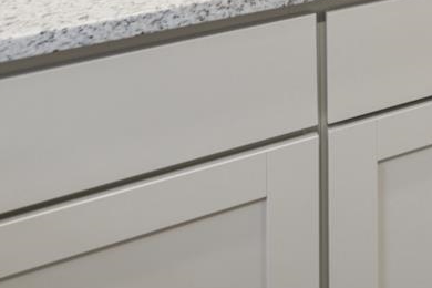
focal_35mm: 70
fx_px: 840
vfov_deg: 14.7
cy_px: -340
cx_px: 796
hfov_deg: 20.0
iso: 400
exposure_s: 1/6
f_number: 5.6
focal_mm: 14
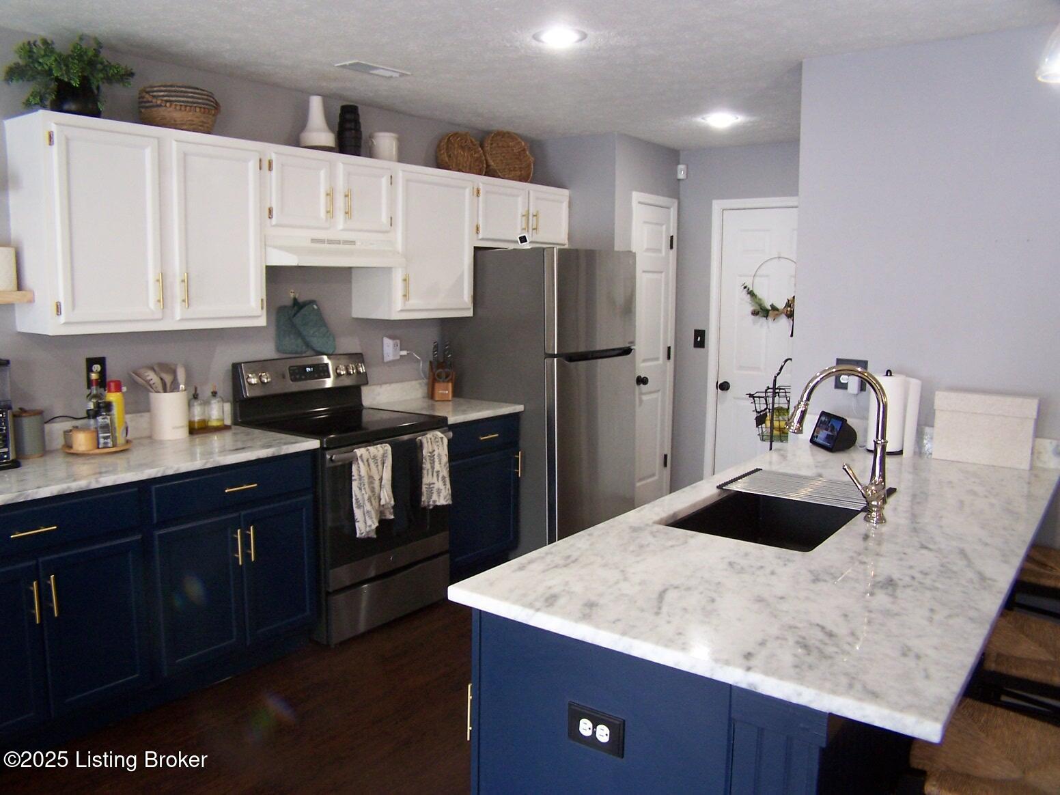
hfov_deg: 49.0
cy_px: 398
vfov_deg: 37.7
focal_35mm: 38
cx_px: 530
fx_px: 1164
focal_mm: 6.3
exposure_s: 1/20
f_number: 2.8
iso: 140
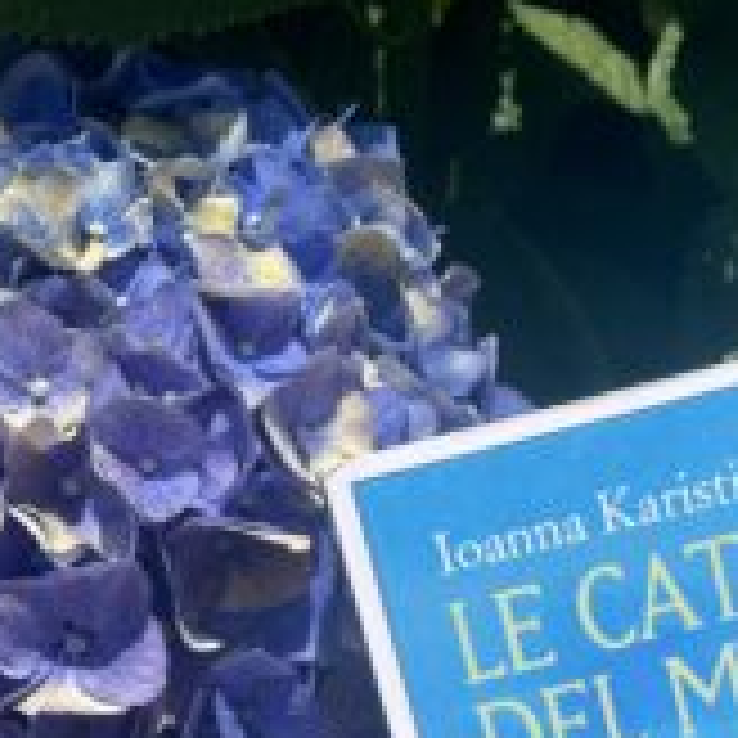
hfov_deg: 29.6
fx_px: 1351
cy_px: 860
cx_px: 621
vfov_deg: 27.3
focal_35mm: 56
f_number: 1.6
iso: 50
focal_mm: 5.1
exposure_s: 1/4310
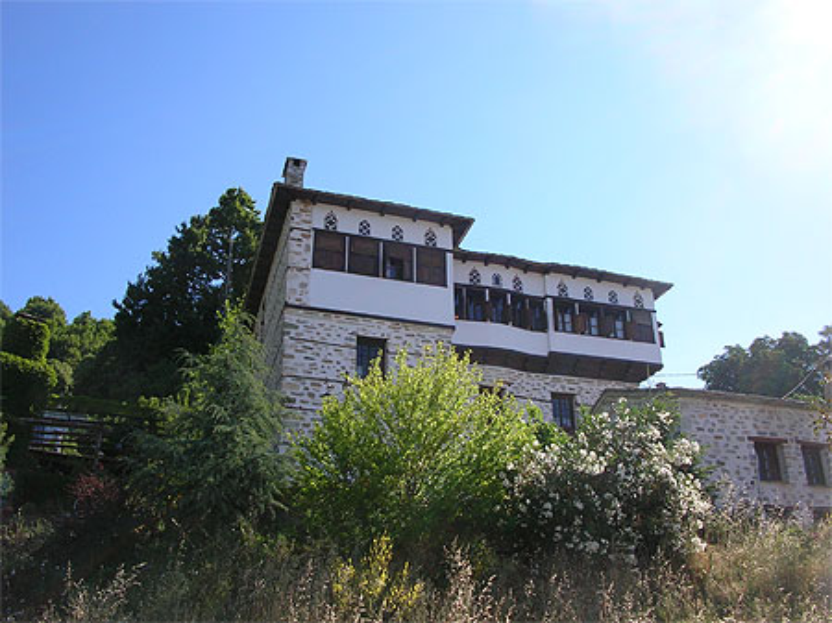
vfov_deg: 40.7
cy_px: 312
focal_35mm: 35
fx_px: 841
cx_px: 416
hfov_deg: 52.7
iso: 50
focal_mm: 5.8
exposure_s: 1/250
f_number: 5.6
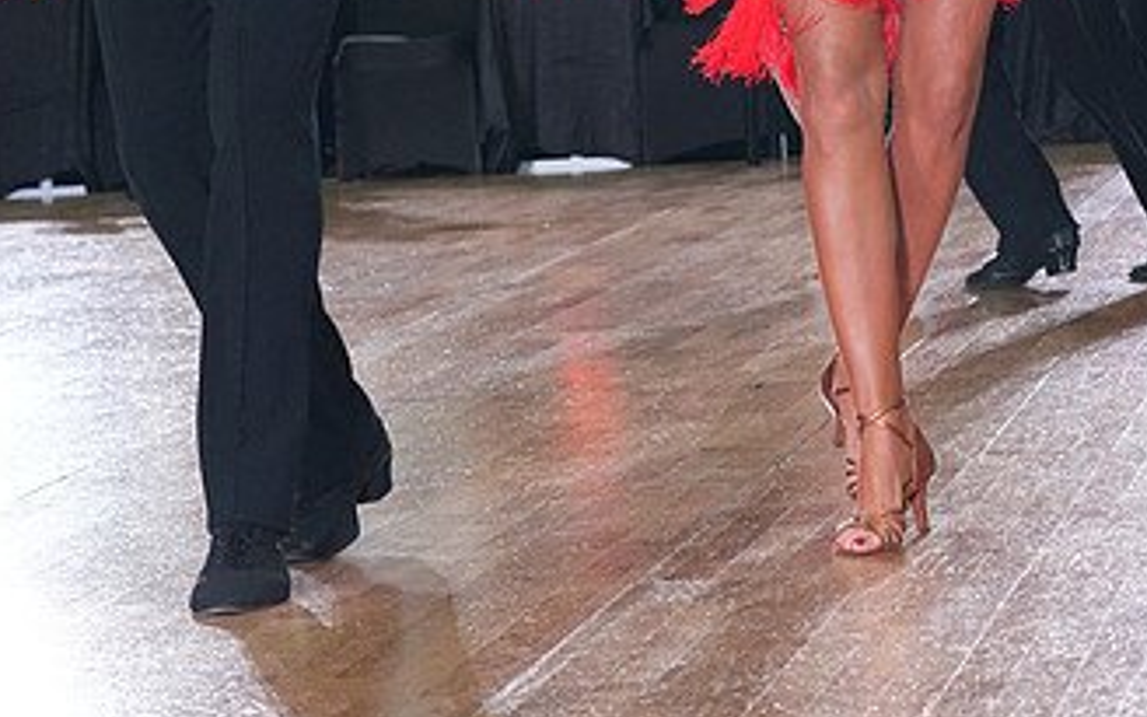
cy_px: -157
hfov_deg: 14.5
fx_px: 4501
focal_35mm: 144
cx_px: 519
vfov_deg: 9.0
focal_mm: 80
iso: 6400
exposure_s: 1/320
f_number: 7.1
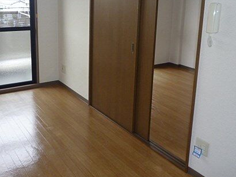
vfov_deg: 36.4
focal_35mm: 39
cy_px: 57
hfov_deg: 47.7
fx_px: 266
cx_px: 101
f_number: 2.8
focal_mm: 4.4
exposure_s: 1/30
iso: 125
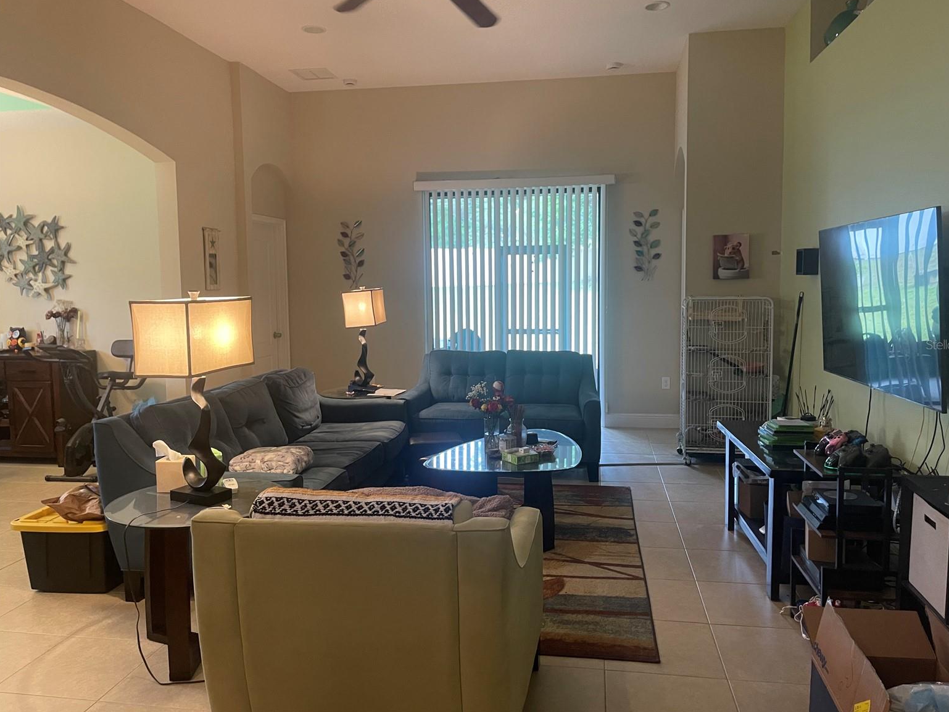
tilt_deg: -5.5
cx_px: 491
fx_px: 713
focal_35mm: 26
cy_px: 344
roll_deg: +0.1
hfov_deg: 67.3
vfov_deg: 53.1
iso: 320
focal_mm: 5.1
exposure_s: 1/60
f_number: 1.6
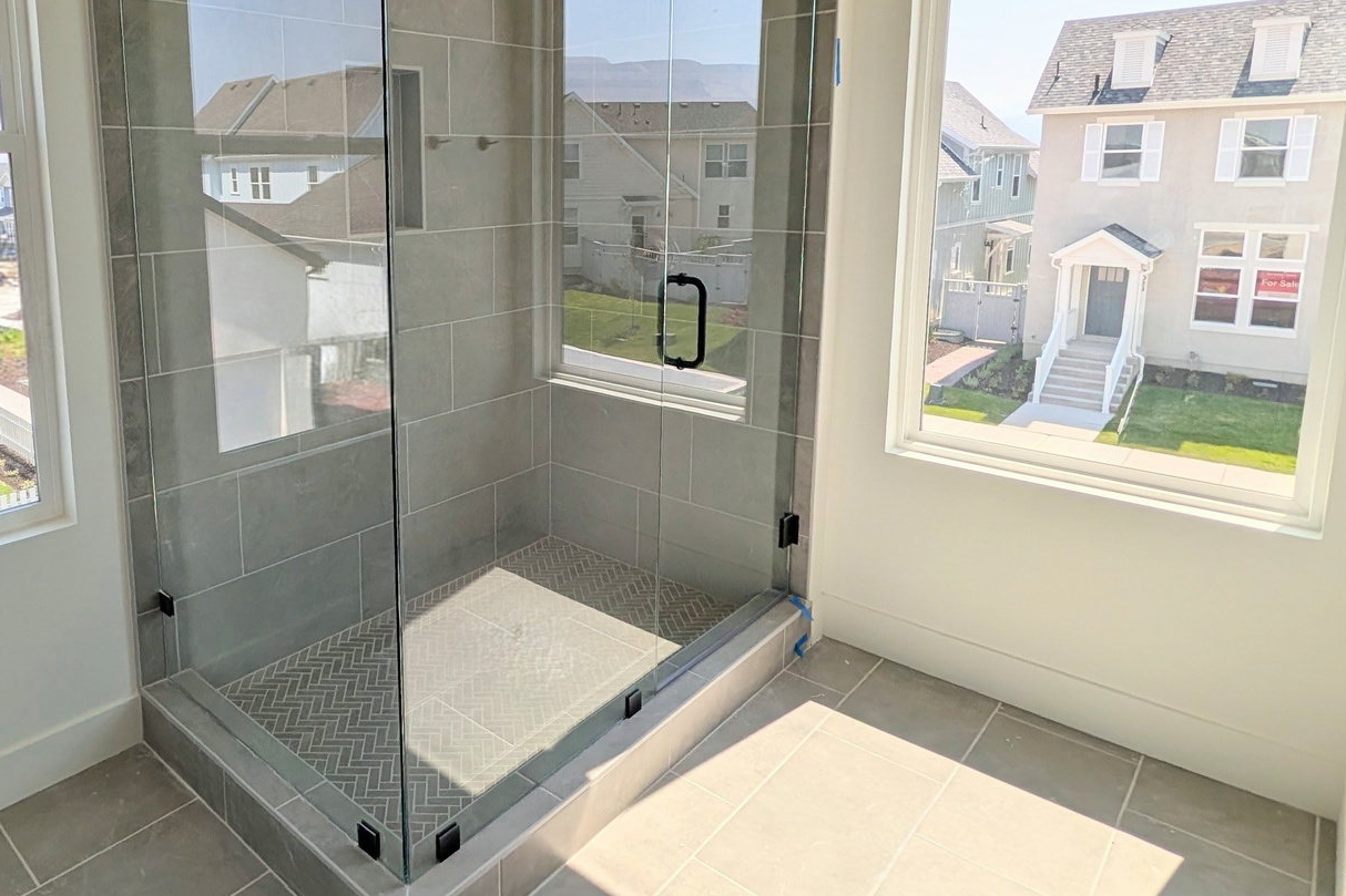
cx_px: 442
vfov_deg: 58.2
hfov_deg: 78.4
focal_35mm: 21
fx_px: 785
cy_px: 300
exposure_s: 1/2342
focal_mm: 2.02
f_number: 1.7
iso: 46
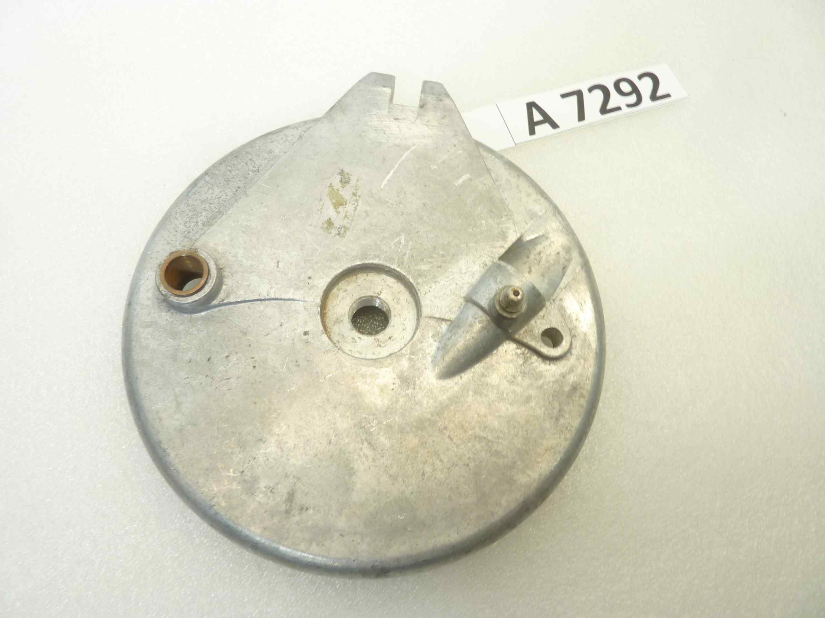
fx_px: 596
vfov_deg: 54.9
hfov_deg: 69.4
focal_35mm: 25
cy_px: 309
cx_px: 412
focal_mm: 4.1
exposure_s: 1/20
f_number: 3.3
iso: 80
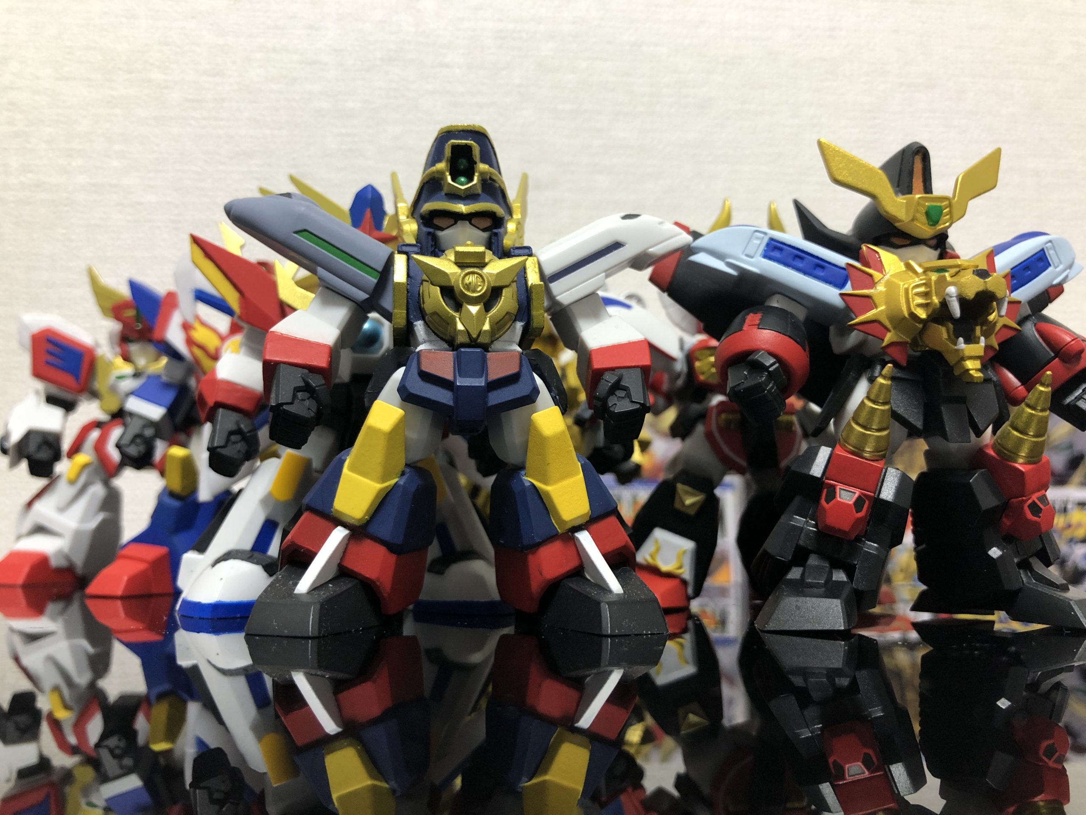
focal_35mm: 28
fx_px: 878
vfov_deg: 49.7
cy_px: 408
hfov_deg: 63.4
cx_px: 543
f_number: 1.8
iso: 50
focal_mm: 3.99
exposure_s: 1/17
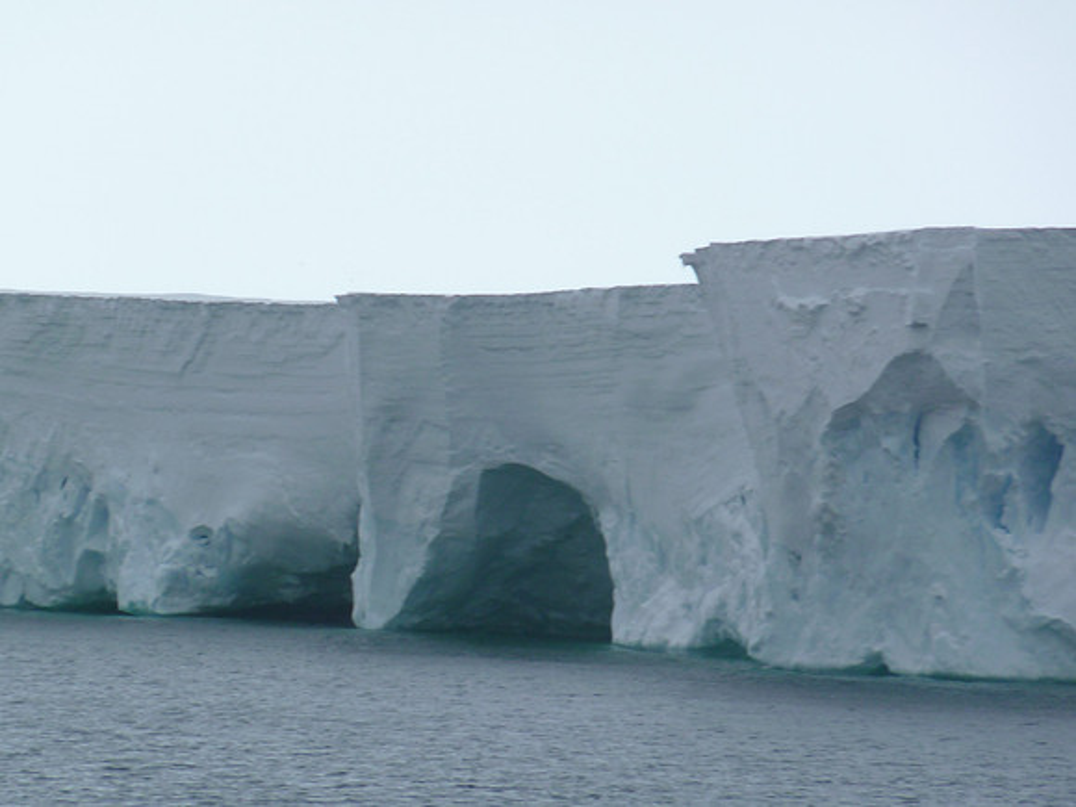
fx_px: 12247
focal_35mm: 394
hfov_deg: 5.0
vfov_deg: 3.8
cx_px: 538
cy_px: 404
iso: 100
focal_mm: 49.2
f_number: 4.9
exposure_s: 1/125
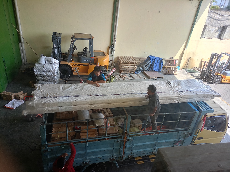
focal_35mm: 28
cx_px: 115
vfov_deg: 49.7
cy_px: 86
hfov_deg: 63.4
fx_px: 186
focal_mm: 4.7
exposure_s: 1/50
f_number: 1.79
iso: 228
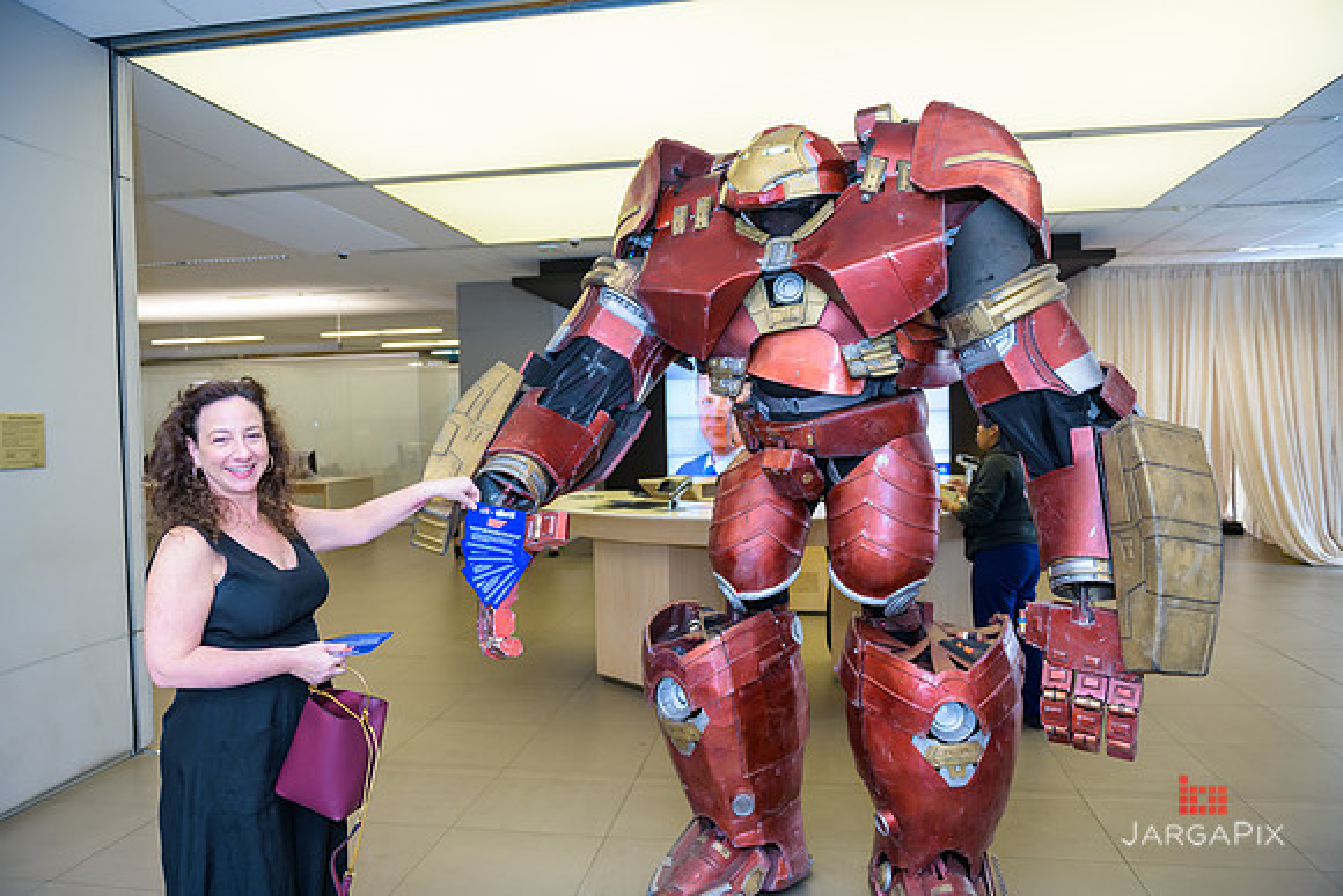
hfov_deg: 73.7
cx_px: 672
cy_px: 448
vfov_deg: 53.2
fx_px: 896
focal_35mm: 24
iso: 800
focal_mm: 24
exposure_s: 1/125
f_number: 3.2
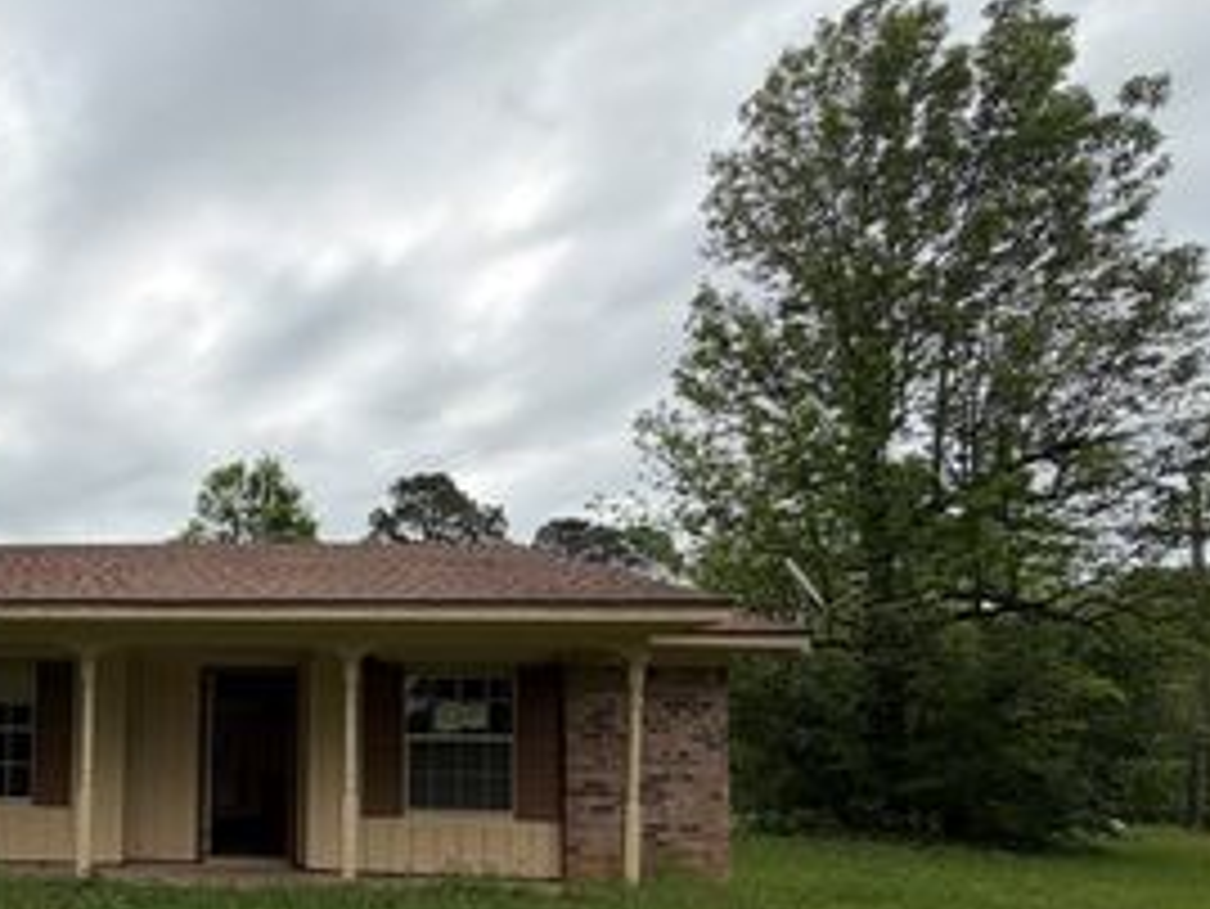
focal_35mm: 26
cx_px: 126
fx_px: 909
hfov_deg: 57.9
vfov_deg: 50.2
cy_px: 713
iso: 20
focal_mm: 2.22
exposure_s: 1/1050
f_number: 2.2
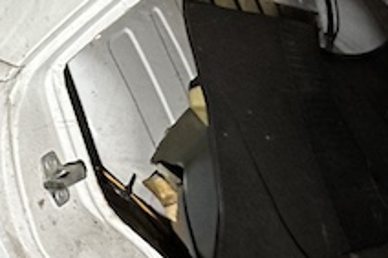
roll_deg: +3.4
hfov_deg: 31.7
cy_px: -4
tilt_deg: -18.6
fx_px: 592
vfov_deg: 23.5
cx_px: -48
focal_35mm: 55
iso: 500
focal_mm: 2.22
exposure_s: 1/60
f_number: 2.2
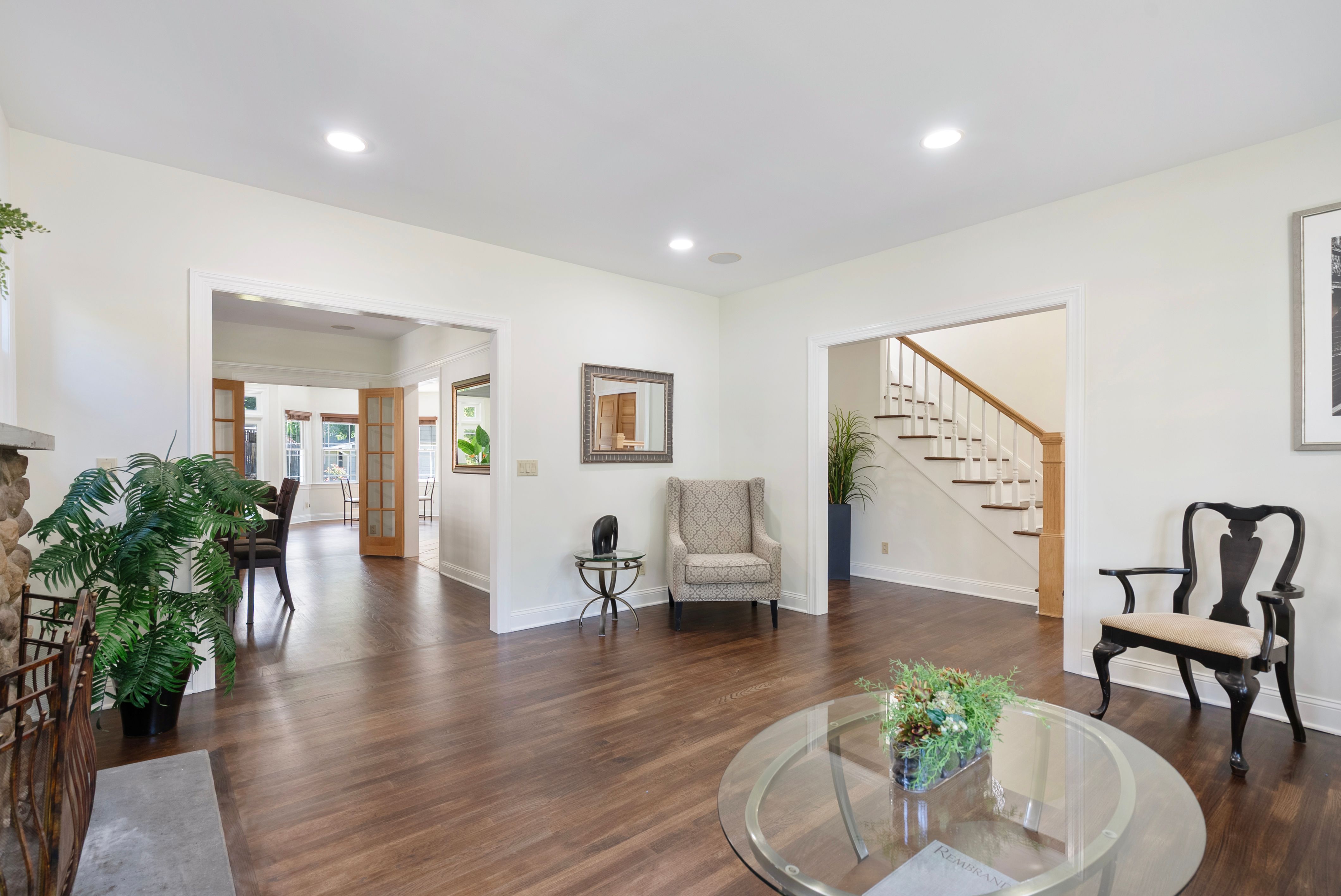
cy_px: 448
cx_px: 670
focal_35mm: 16
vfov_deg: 73.8
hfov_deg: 96.7
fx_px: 596
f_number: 8
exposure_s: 1/2
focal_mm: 16
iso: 200
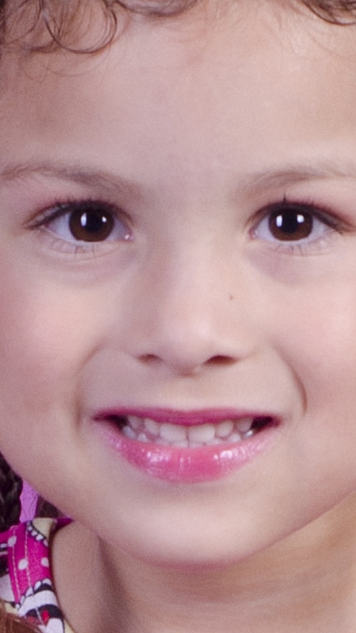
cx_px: 195
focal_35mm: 172
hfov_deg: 7.1
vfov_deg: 12.5
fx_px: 2886
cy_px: 428
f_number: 7.1
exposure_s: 1/125
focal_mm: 50
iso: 100
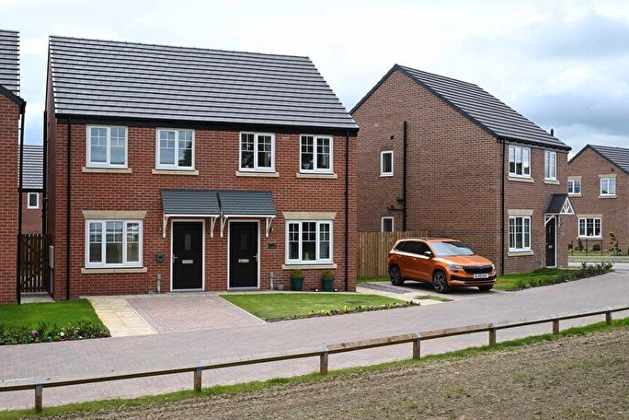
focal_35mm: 44
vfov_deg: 30.5
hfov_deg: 44.5
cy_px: 208
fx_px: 769
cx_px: 319
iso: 400
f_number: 16
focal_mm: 43
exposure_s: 1/160
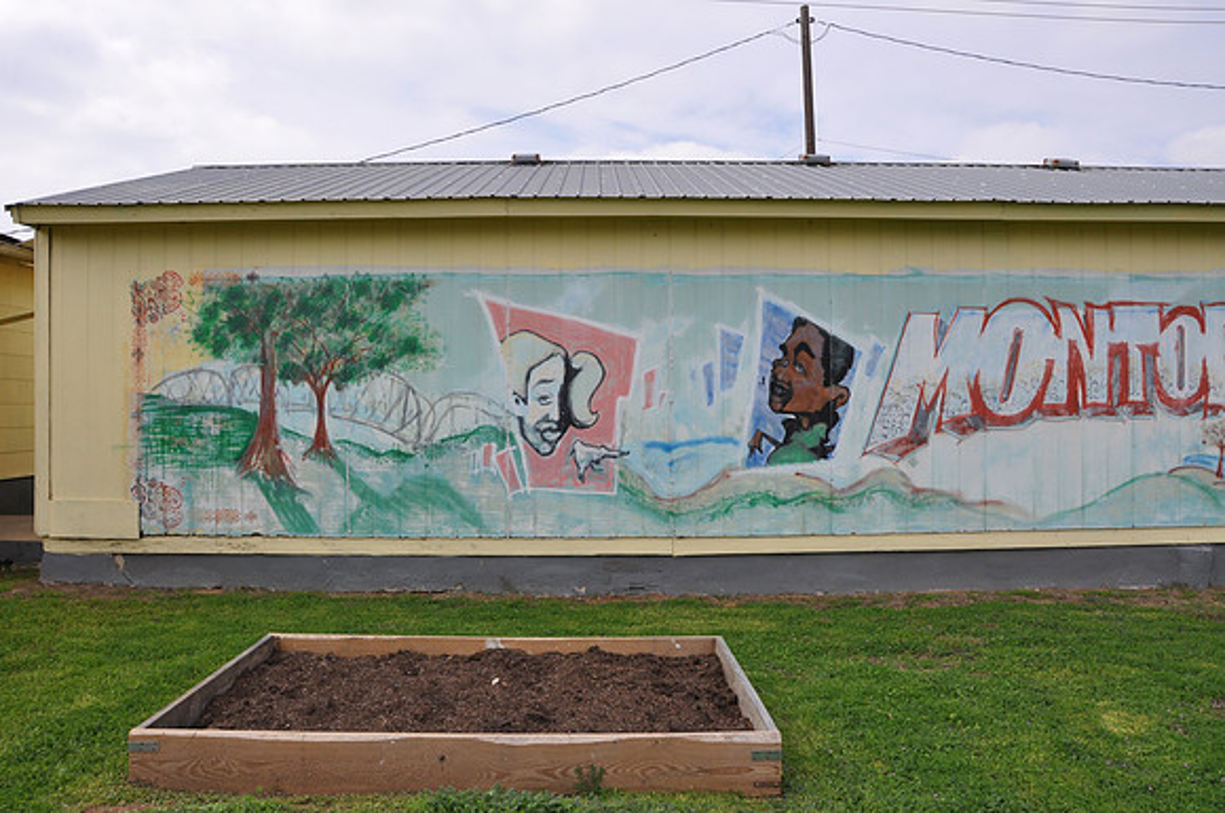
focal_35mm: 27
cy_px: 406
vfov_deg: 47.8
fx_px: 917
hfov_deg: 67.5
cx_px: 612
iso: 200
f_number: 14
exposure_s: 1/200
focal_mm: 18
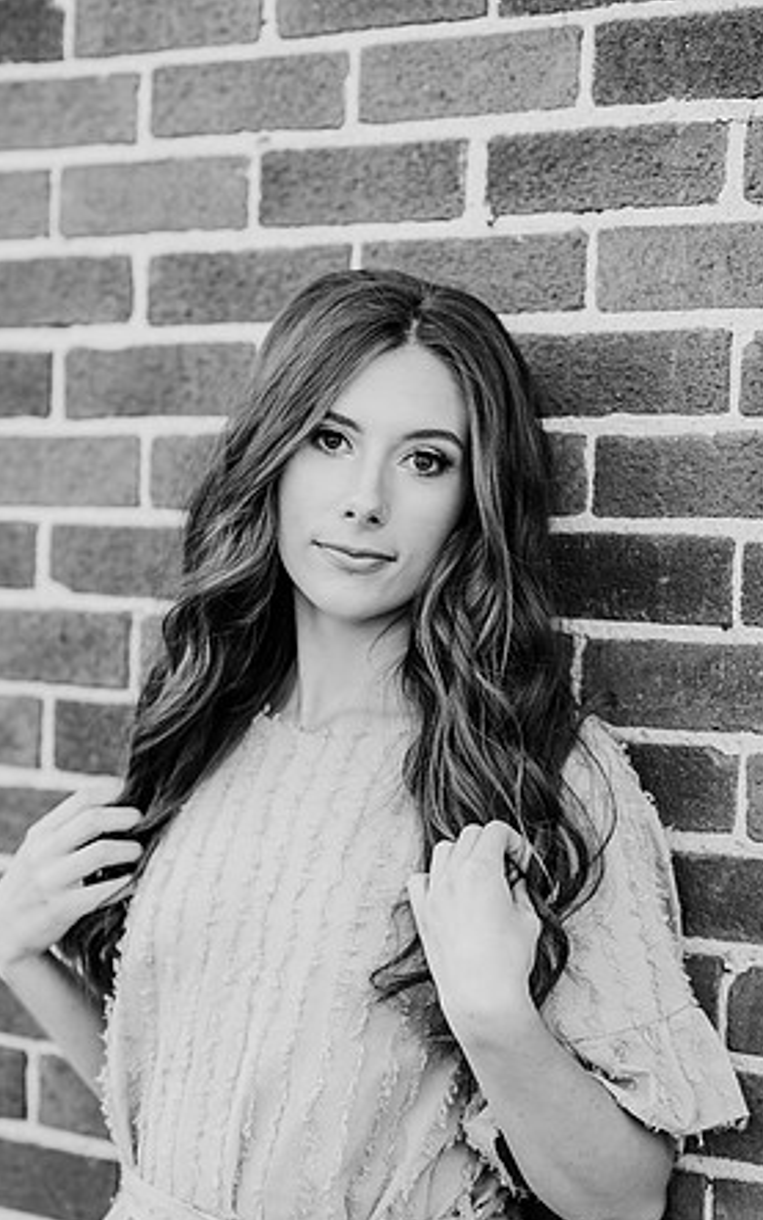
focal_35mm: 88
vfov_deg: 23.5
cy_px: 617
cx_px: 391
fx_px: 2927
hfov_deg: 14.9
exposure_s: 1/160
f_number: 2.5
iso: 100
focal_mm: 85
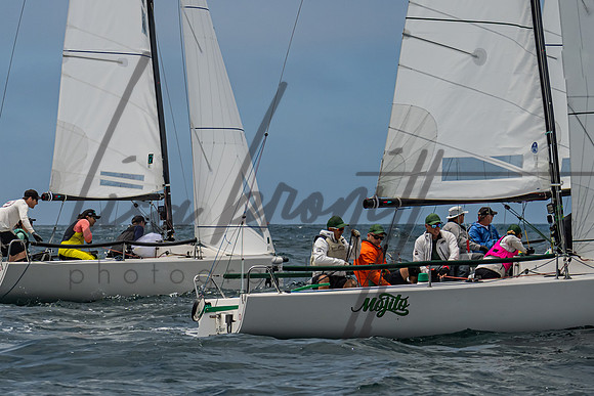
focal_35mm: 226
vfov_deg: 6.1
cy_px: 204
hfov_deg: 9.1
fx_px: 3732
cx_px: 107
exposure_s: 1/4000
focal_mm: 135
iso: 400
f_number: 6.3
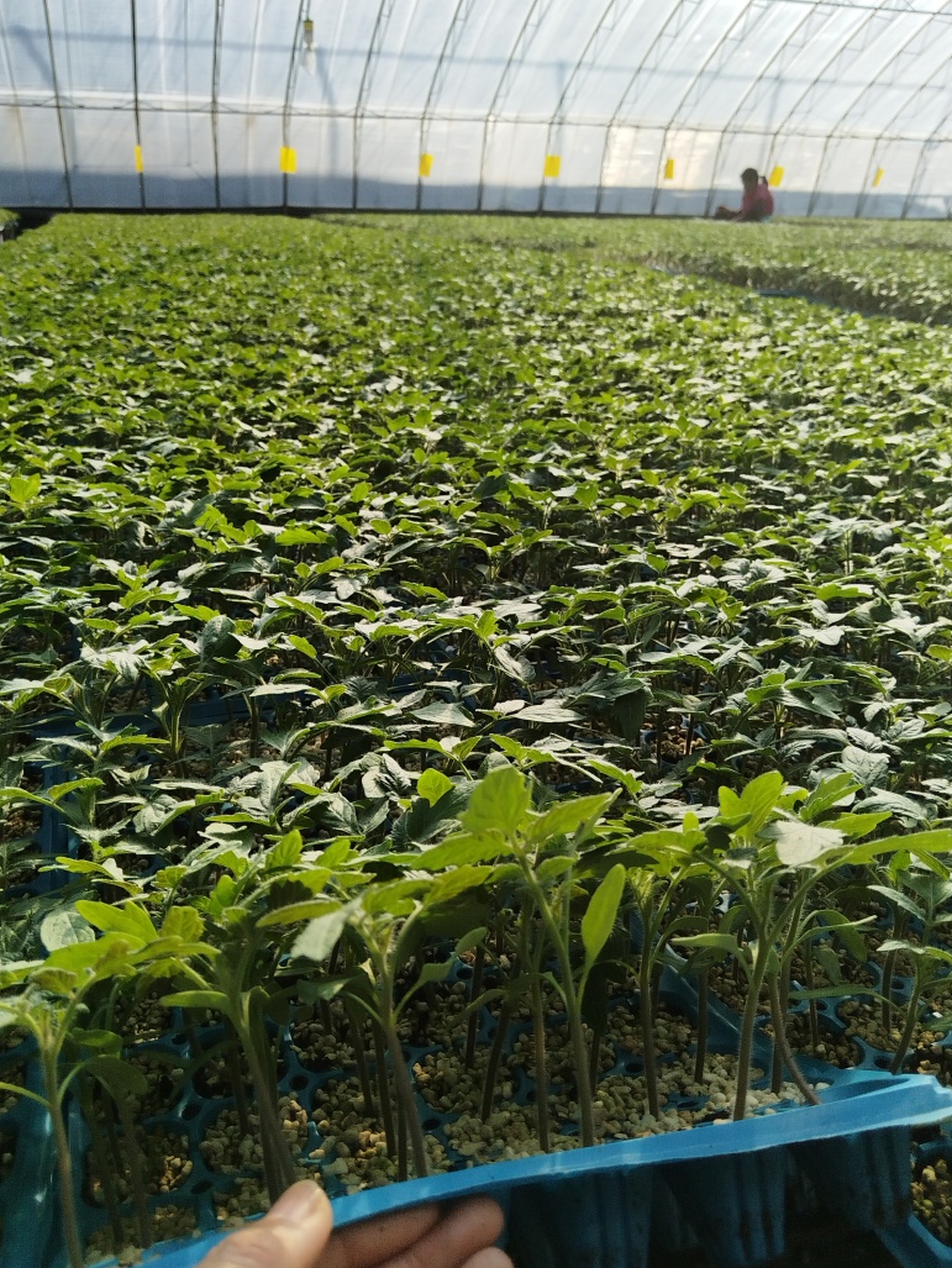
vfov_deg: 65.3
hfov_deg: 51.4
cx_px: 462
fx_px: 989
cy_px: 650
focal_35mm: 27
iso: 100
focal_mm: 4.95
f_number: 1.9
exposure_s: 1/1239
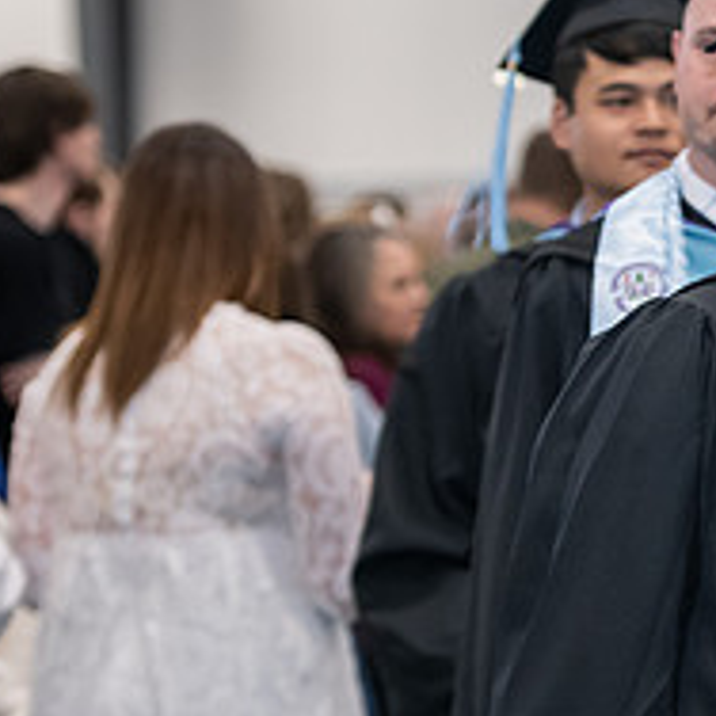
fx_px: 6459
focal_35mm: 276
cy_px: 276
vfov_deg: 6.3
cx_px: 960
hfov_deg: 6.3
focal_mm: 105
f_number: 3.2
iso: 2000
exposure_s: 1/200
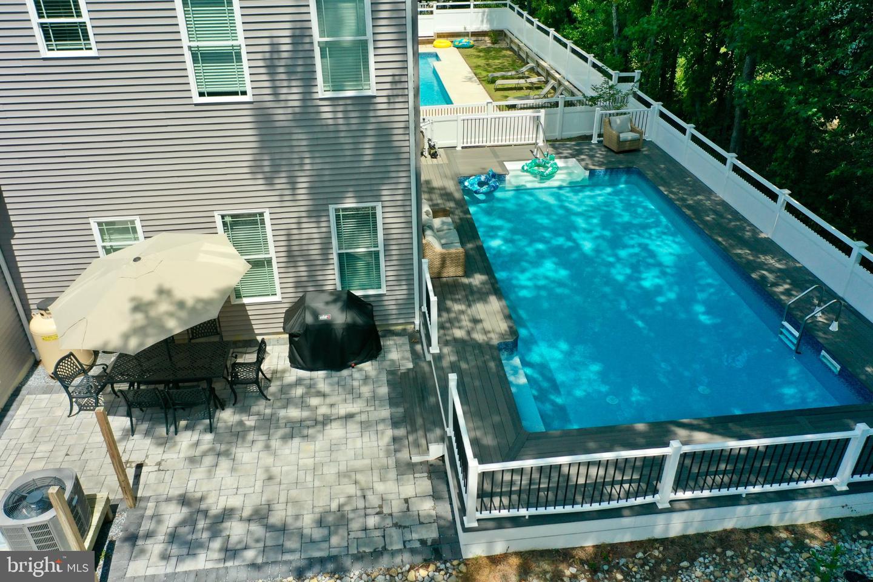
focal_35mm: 28
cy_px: 291
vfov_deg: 46.4
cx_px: 436
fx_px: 679
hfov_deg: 65.5
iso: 100
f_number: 3.5
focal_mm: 10.26
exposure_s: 1/60
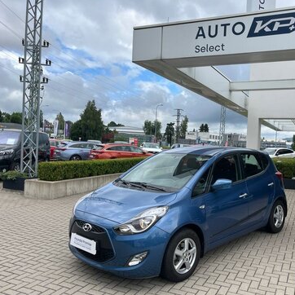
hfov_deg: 51.9
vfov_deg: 52.5
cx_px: 186
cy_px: 147
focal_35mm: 31
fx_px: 299
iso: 50
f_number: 1.6
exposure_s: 1/1355
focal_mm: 5.1
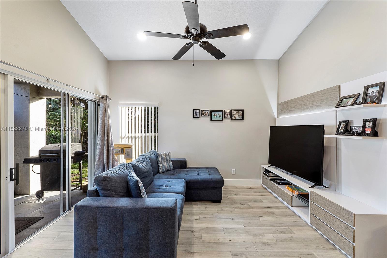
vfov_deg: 77.3
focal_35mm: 15
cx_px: 194
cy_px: 129
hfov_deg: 100.4
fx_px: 161
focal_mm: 10
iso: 100
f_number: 11
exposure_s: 1/2.5
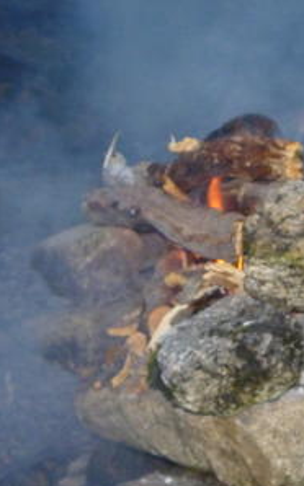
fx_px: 889
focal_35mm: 67
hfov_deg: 19.1
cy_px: 359
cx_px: 273
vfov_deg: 30.2
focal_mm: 6.3
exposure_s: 1/125
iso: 400
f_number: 3.5
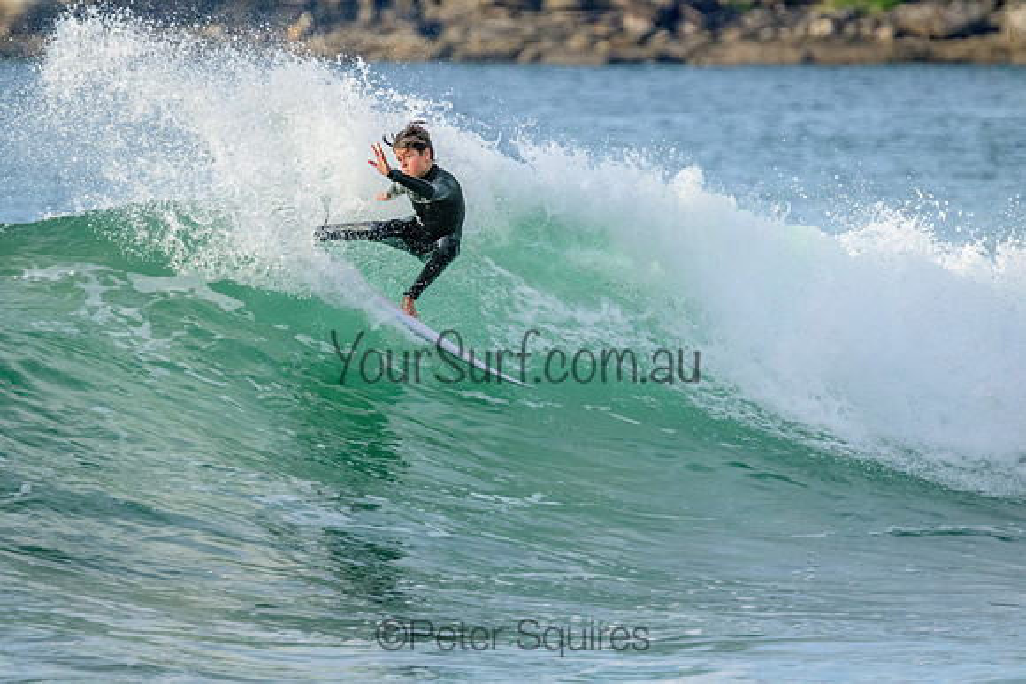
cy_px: 342
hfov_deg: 3.3
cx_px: 513
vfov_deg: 2.2
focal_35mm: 630
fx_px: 17958
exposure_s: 1/1250
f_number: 11
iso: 4000
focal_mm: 630
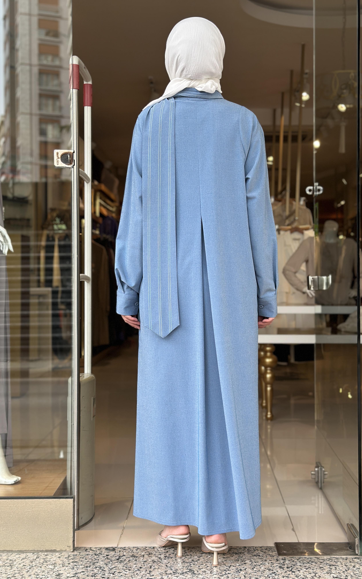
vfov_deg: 39.6
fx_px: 805
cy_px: 289
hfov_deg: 25.3
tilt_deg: +0.5
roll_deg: -1.8
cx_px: 201
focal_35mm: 51
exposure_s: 1/463
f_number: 1.78
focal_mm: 6.86
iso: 80
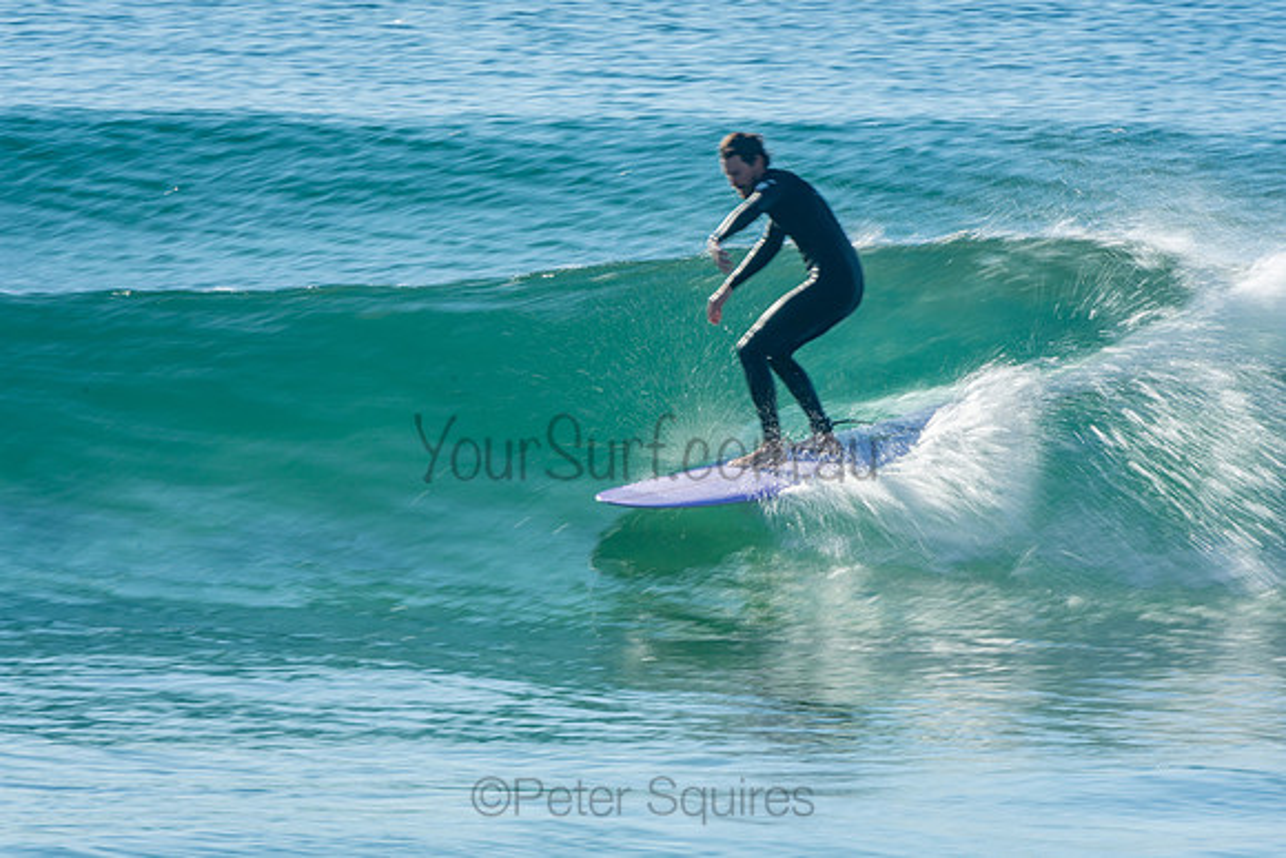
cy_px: 429
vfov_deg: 2.3
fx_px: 21437
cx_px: 643
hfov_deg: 3.4
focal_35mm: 600
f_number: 22
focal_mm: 400
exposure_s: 1/30
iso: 100
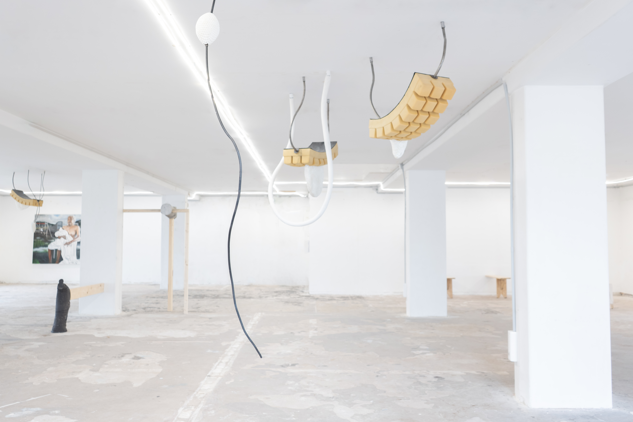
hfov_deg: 63.6
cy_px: 216
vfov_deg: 45.0
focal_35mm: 29
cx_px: 307
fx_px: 510
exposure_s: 1/20
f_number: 5
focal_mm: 28
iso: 800
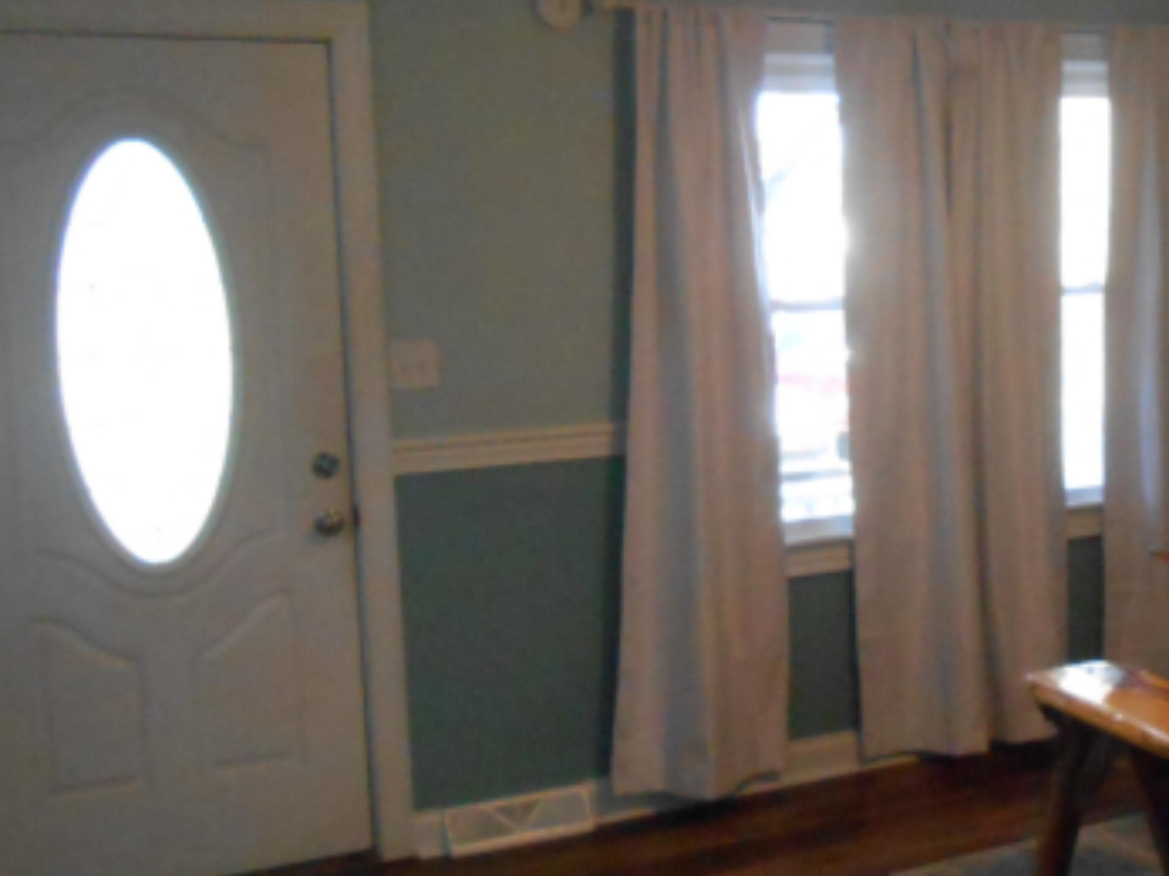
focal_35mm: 50
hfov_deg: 37.3
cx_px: 864
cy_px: 425
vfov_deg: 29.1
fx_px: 1688
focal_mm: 4.6
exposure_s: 1/100
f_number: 3.5
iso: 800
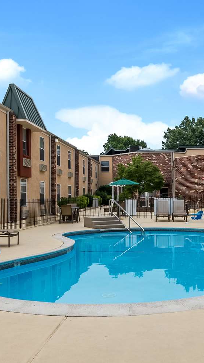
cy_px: 185
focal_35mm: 24
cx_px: 143
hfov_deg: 46.6
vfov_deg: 76.3
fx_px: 231
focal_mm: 15
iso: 400
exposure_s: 1/250
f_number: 8
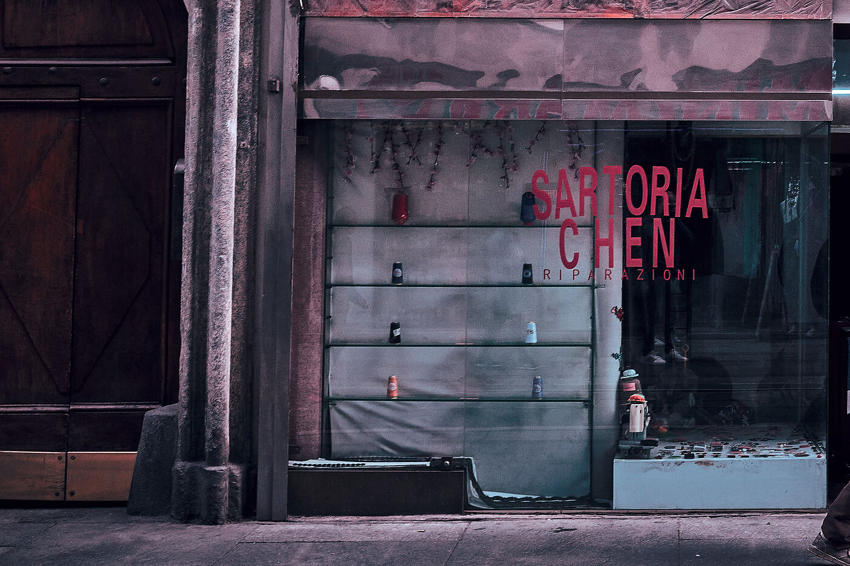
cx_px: 721
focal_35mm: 70
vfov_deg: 19.3
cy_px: 136
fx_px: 1652
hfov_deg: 28.0
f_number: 7.1
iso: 320
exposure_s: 1/250
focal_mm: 27
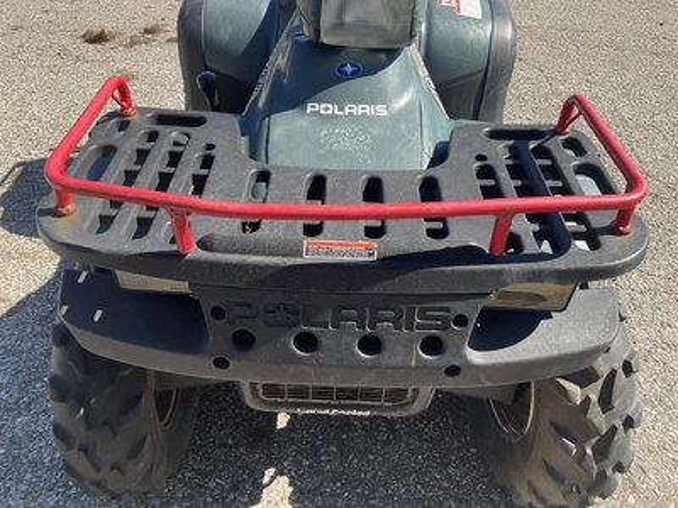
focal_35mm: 29
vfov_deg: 48.2
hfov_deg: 61.7
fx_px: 568
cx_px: 339
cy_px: 254
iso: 25
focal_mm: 3
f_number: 1.8
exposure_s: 1/580
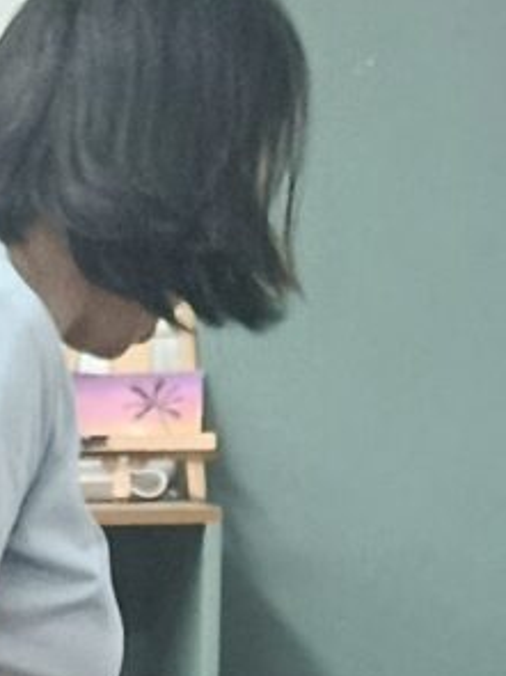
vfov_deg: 10.3
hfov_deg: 8.1
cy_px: 1209
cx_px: -89
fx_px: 3530
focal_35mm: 181
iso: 809
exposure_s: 1/100
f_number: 1.7
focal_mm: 5.24
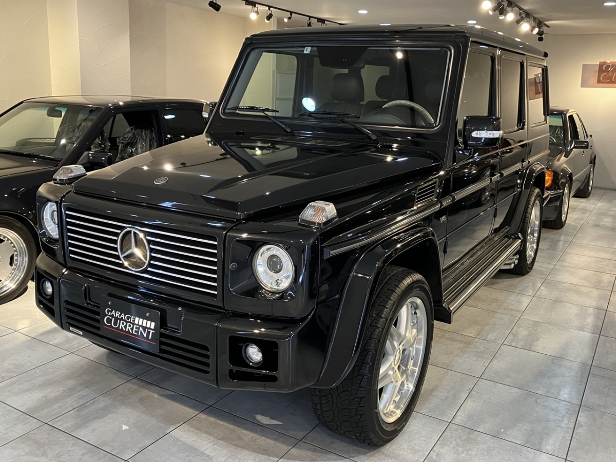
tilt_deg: -10.6
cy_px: 231
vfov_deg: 49.7
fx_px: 498
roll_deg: -2.5
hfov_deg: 63.4
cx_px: 308
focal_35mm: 28
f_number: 1.8
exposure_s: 1/50
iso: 200
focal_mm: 3.99
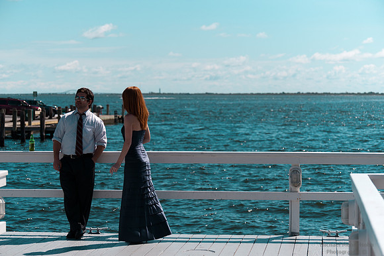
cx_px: 192
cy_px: 128
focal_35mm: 95
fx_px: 1013
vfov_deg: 14.4
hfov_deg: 21.5
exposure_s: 1/5000
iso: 640
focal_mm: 95
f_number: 4.5
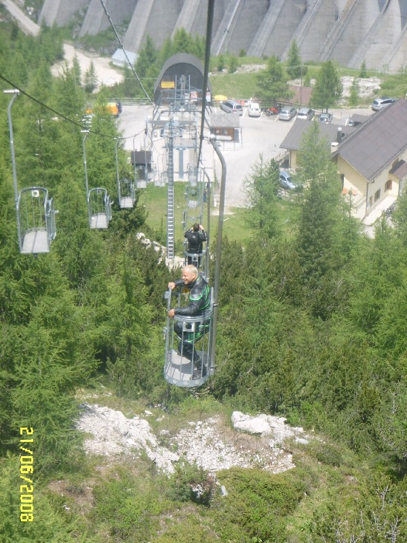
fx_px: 1489
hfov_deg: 15.6
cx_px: 204
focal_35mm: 95
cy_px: 272
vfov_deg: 20.7
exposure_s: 1/125
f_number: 7.7
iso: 50
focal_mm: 16
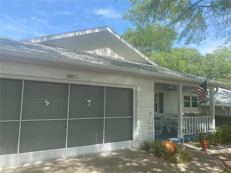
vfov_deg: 53.1
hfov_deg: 67.3
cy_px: 86
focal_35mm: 26
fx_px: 174
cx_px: 116
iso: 32
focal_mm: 4.25
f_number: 1.8
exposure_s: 1/858
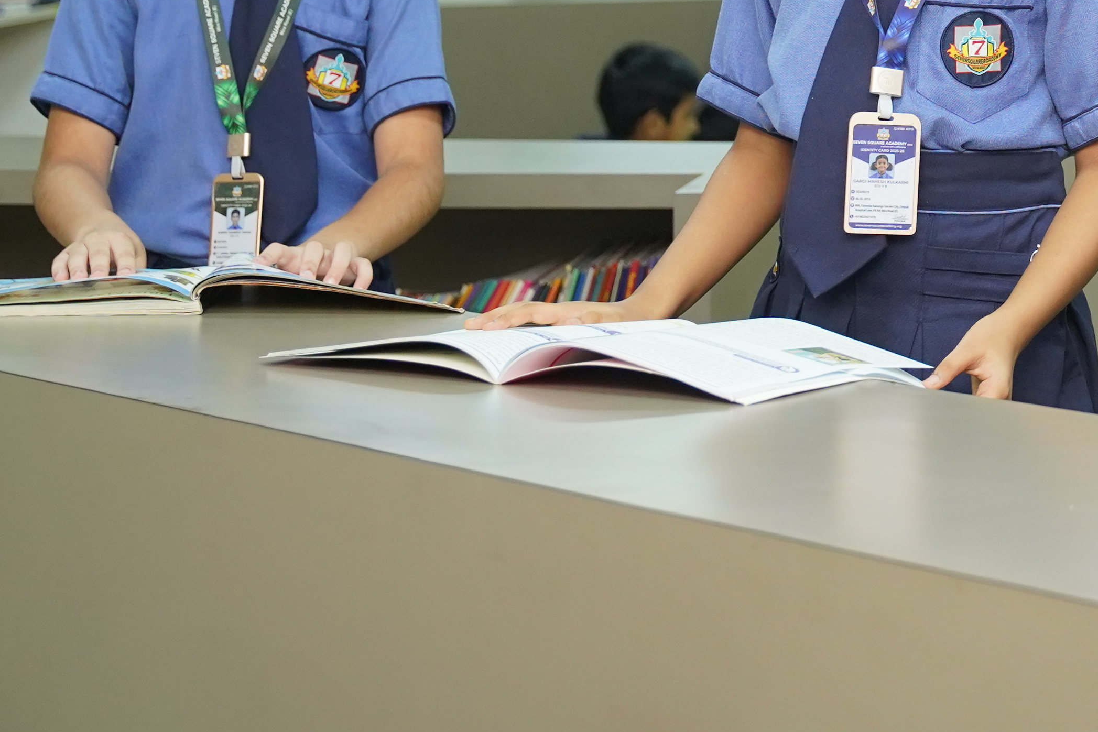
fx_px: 3869
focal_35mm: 127
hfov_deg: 15.5
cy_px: -209
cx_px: 1362
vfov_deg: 10.6
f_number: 3.2
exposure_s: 1/200
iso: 1250
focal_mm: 44.3
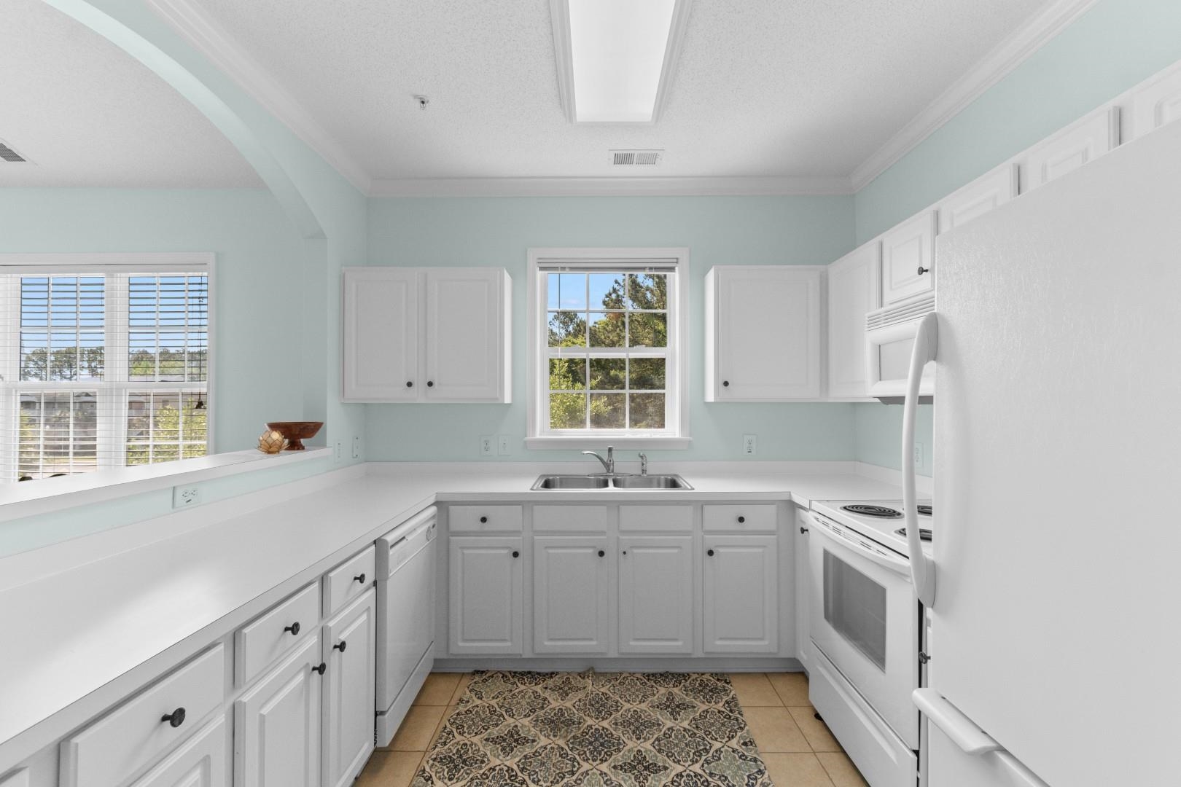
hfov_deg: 100.4
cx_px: 590
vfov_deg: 77.3
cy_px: 394
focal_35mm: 15
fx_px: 492
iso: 100
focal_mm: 10
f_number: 4.5
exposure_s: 1/15
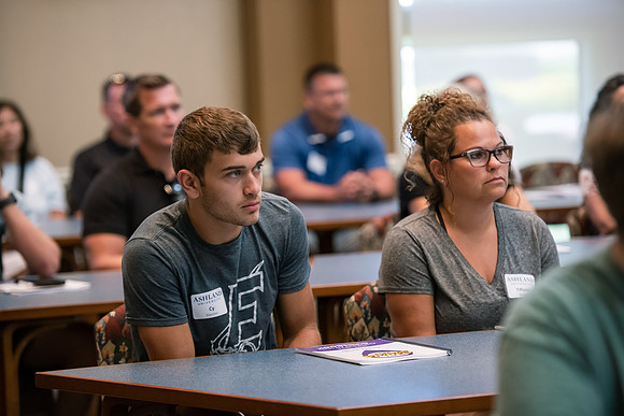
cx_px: 312
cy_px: 208
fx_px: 2340
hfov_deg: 15.2
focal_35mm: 135
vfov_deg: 10.2
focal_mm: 135
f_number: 2.8
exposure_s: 1/160
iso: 2000
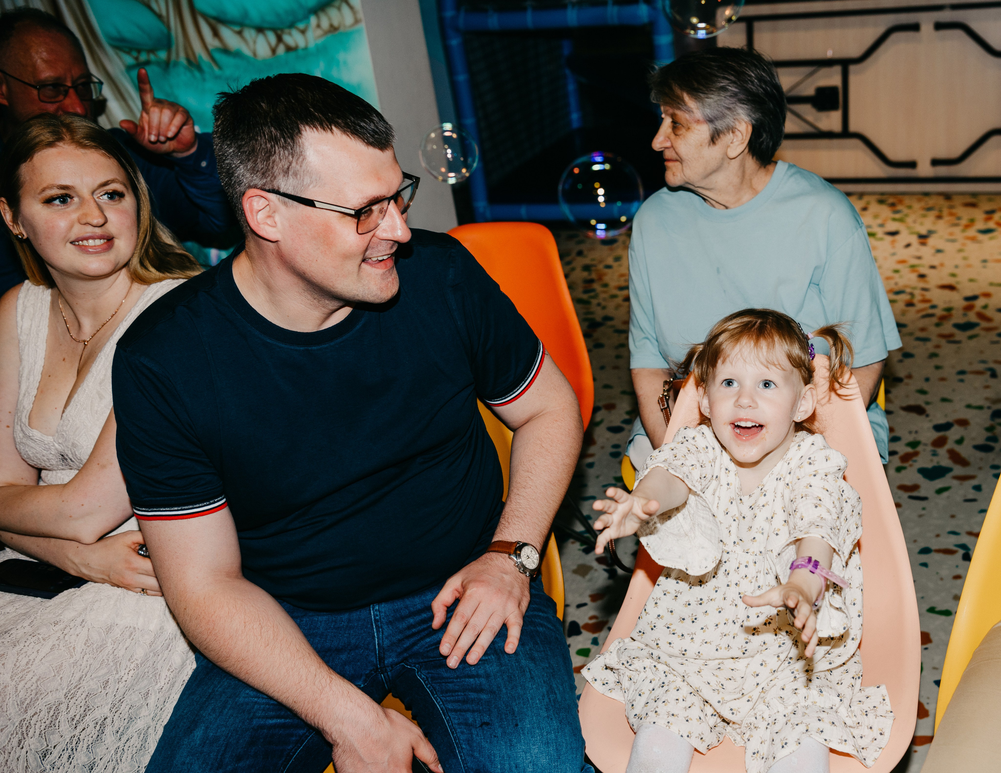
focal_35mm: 43
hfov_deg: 42.6
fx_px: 1271
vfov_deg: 33.8
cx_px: 635
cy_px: 424
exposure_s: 1/160
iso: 160
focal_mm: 36
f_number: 3.5
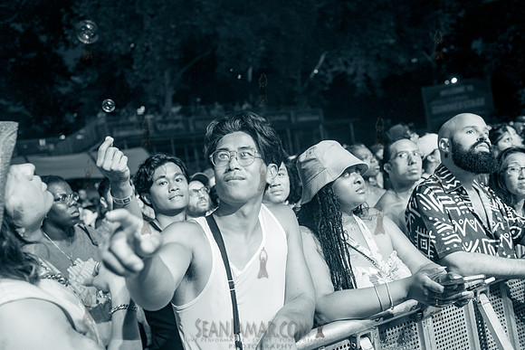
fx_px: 511
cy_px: 175
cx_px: 262
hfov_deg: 54.4
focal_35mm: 35
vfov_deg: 37.9
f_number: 3.2
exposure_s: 1/250
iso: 4000
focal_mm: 35
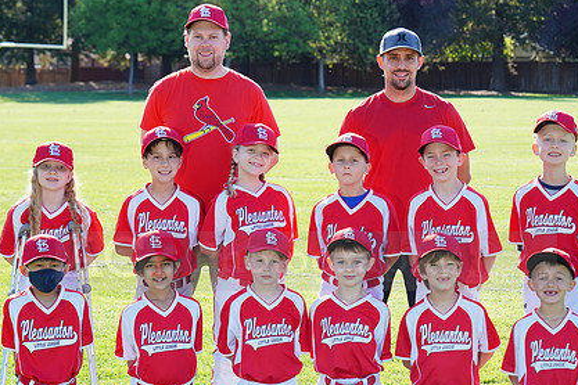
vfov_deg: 11.7
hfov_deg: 17.5
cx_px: 288
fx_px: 1878
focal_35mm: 117
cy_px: 250
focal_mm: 84
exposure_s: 1/200
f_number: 7.1
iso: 200
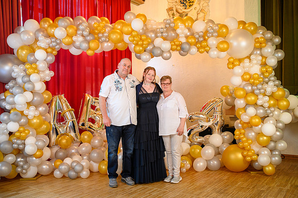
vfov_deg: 37.8
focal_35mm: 35
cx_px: 149
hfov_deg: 54.5
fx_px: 290
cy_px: 99
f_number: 3.5
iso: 1250
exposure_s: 1/100
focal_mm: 35
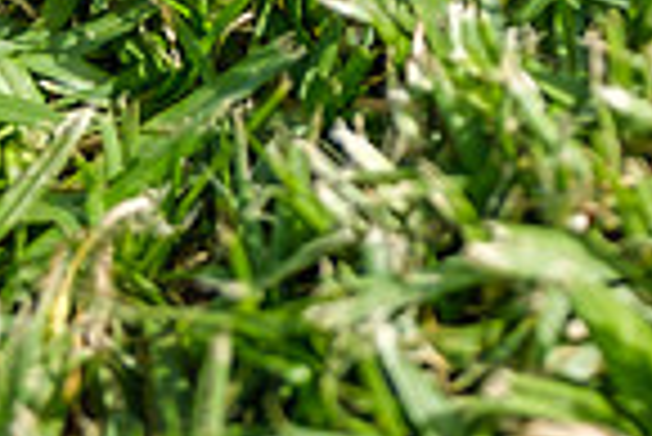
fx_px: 18492
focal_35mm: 1020
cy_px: -335
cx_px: 497
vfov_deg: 1.4
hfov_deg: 2.0
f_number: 2.8
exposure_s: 1/1600
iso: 160
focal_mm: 140
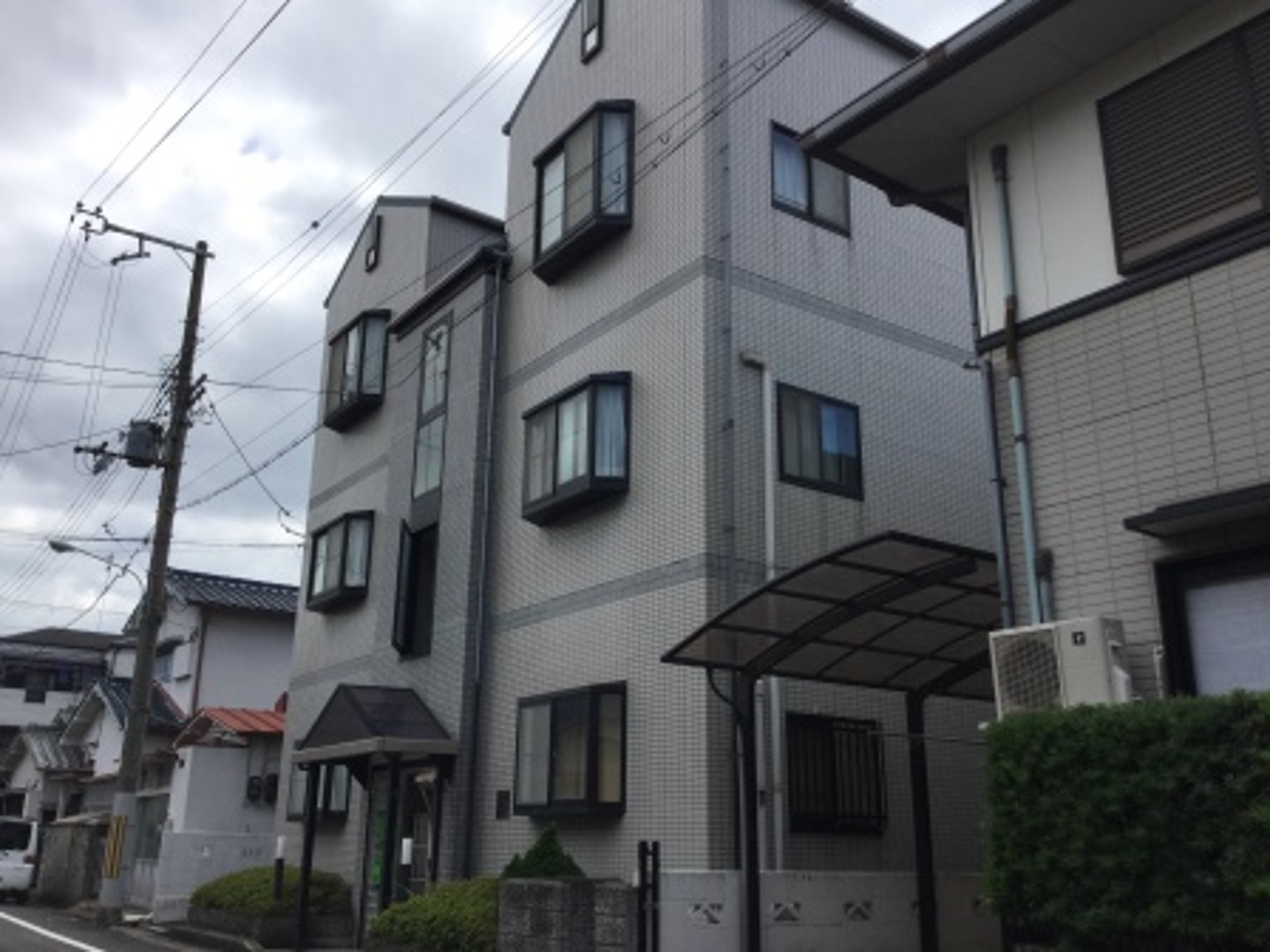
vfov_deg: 45.4
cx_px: 635
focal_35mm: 31
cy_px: 476
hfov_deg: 58.4
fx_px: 1137
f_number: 2.4
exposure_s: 1/1481
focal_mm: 3.3
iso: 25
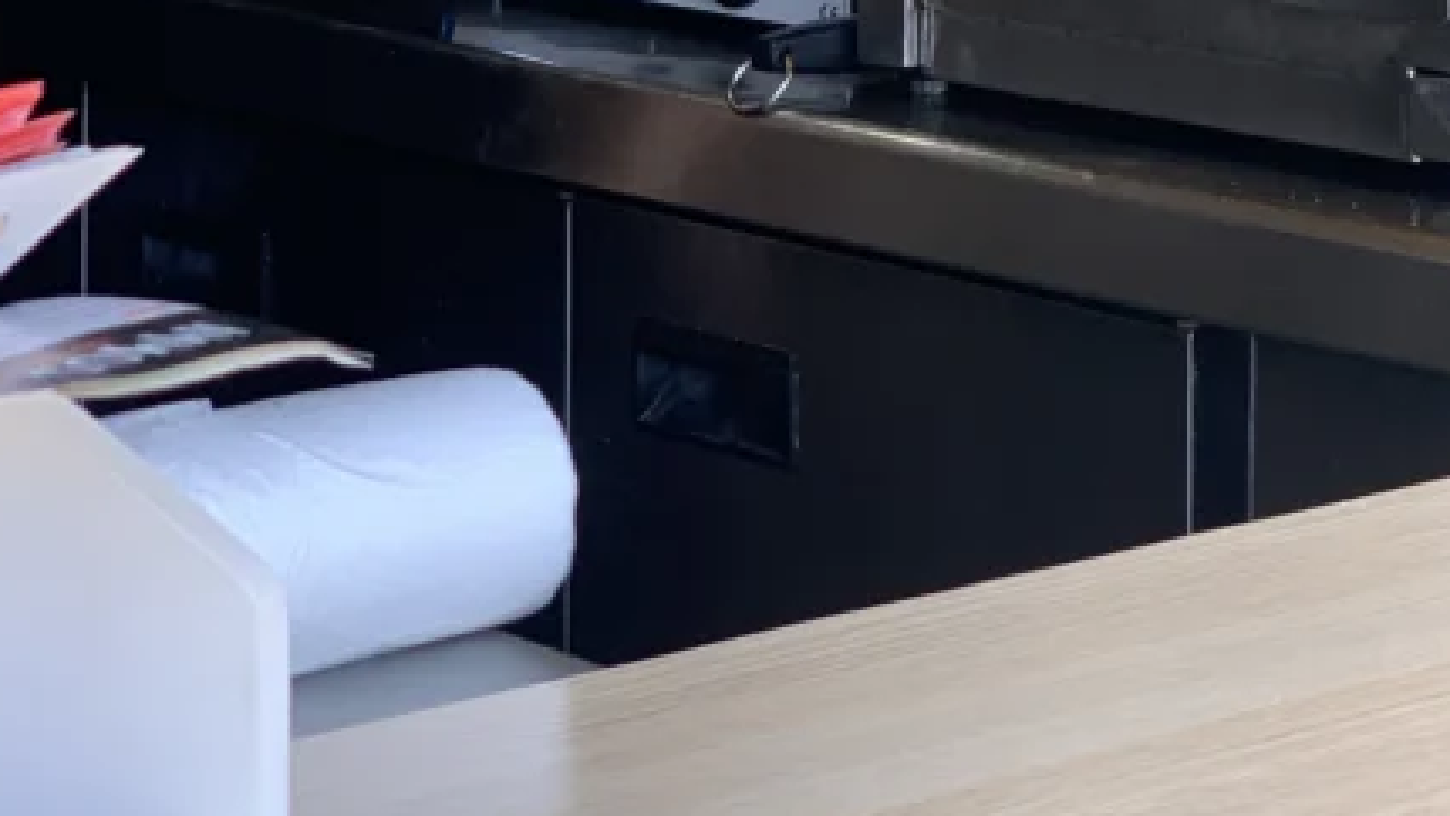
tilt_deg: -2.2
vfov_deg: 8.7
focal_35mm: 135
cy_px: -526
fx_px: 5191
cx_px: 1271
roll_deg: -1.1
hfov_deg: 15.7
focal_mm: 6
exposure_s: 1/122
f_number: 2.4
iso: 40
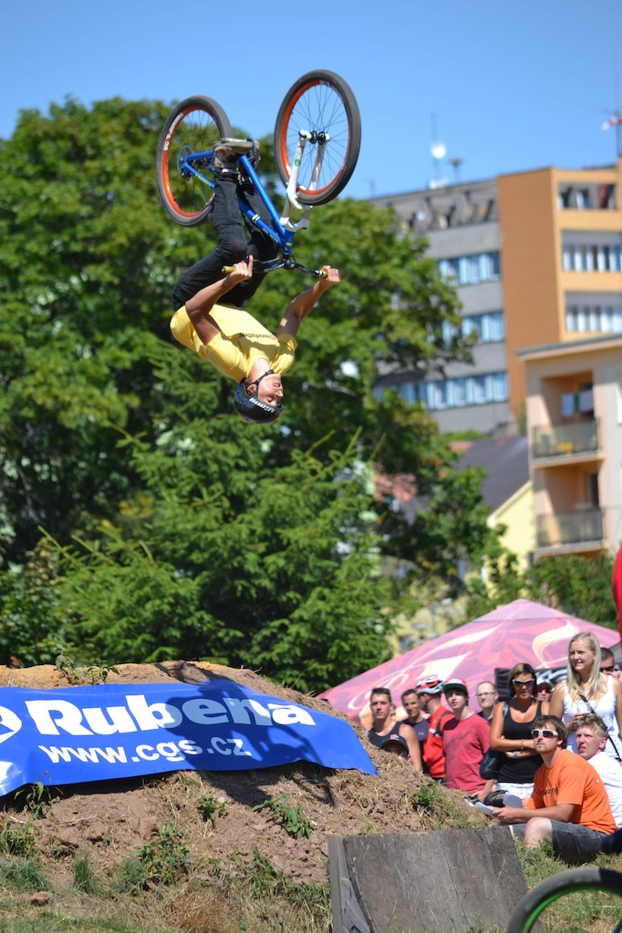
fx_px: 7002
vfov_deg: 7.6
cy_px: 466
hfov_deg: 5.1
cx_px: 311
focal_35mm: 270
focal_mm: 180
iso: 400
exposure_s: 1/1600
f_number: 6.3
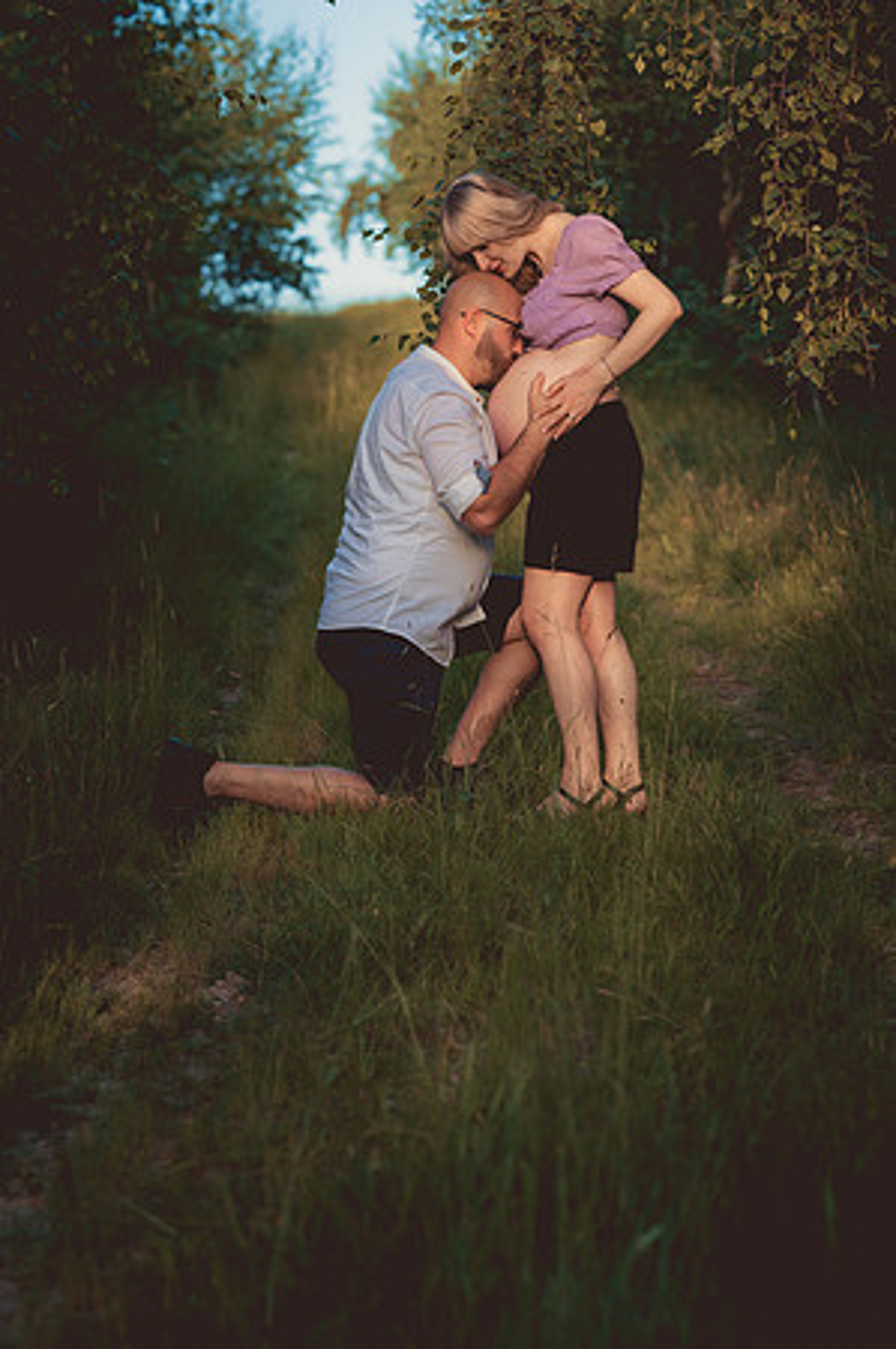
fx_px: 3180
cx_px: 448
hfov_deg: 16.0
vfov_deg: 23.9
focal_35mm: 85
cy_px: 674
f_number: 3.5
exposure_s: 1/1250
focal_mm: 85
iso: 400
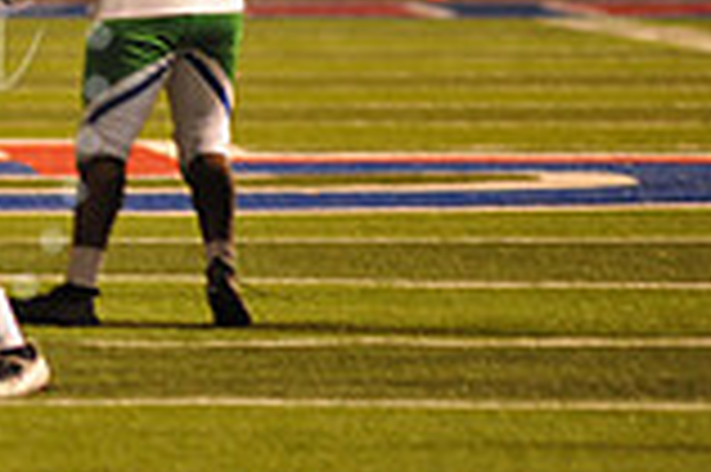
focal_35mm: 734
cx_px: -320
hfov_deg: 2.8
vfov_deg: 1.9
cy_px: 43
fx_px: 14481
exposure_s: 1/125
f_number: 2.8
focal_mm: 200
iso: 1600
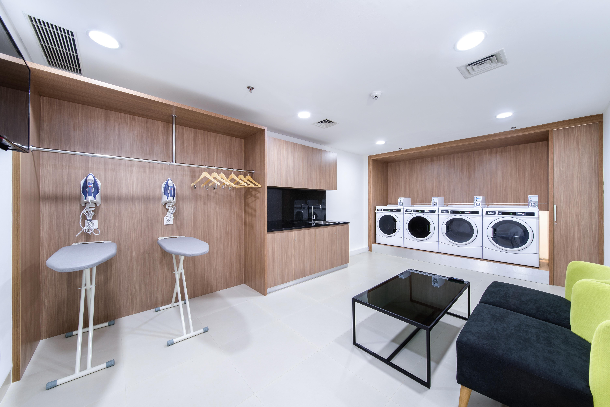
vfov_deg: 85.5
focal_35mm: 13
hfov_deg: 108.3
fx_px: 220
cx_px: 305
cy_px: 204
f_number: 11
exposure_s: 1.3
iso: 80
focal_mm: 13
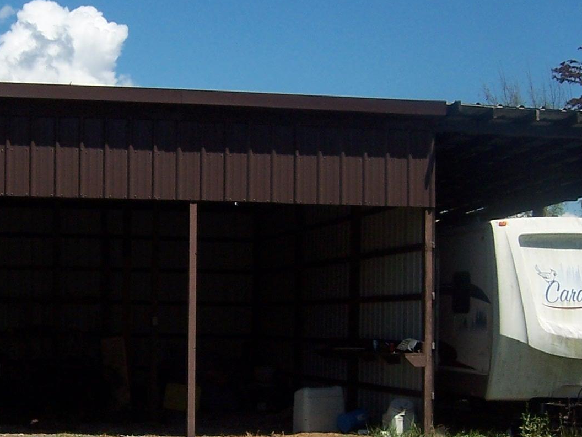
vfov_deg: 20.4
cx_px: 161
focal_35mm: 72
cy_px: 268
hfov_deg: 26.8
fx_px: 1211
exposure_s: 1/1000
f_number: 4
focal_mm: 5.5
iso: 80
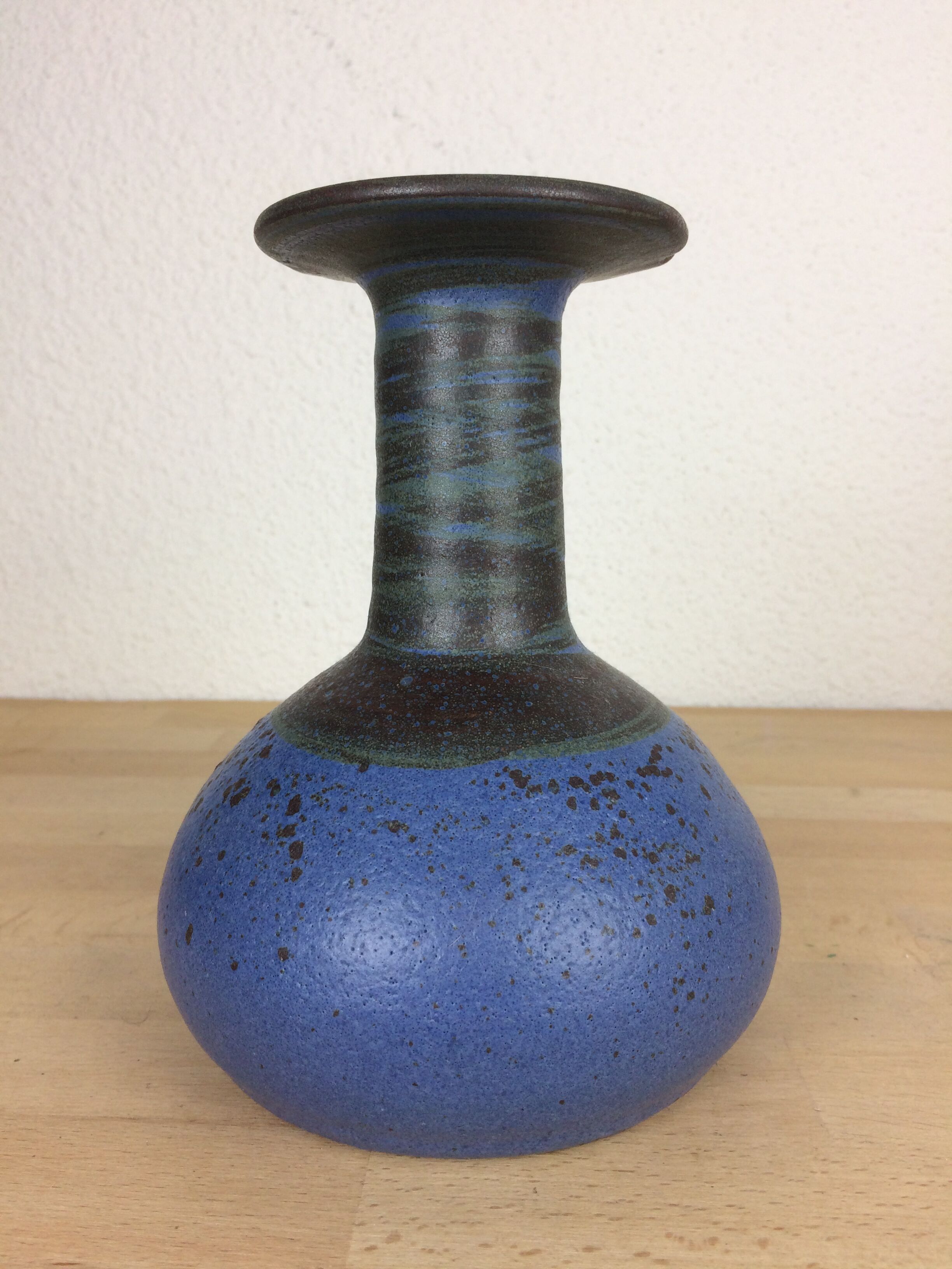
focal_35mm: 29
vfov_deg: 61.7
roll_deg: +0.4
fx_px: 1063
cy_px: 634
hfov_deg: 48.2
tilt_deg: -9.7
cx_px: 476
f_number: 2.2
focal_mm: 4.15
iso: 64
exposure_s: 1/100
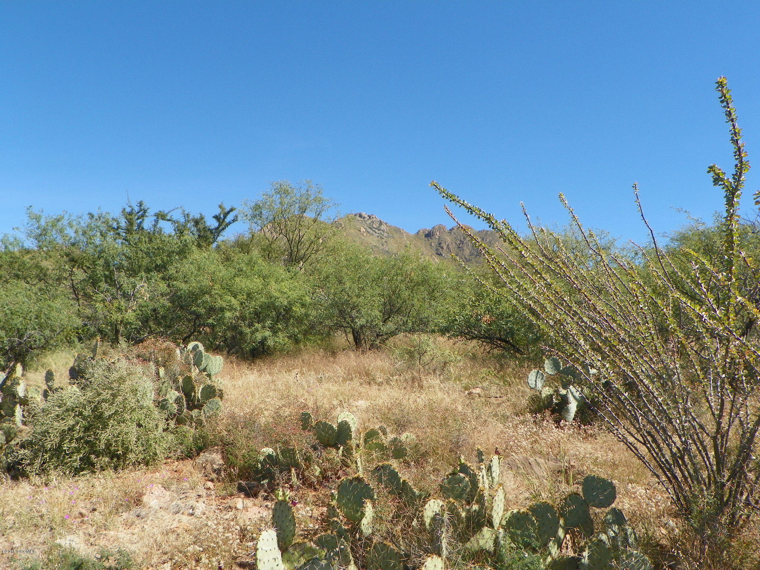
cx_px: 380
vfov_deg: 44.2
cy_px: 285
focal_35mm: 32
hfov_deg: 56.8
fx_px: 703
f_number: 4.5
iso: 64
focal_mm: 5.7
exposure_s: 1/320
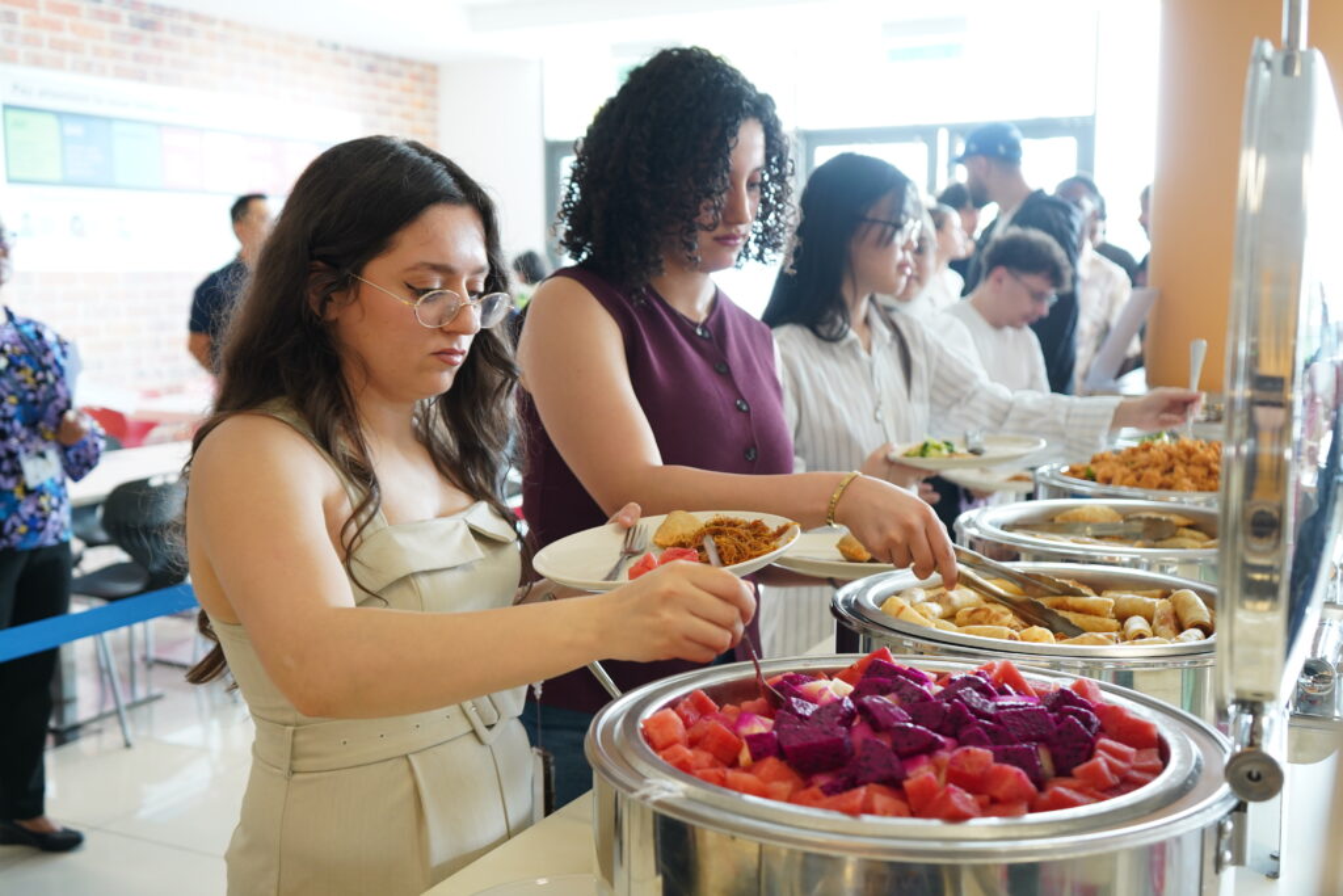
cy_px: 448
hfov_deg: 51.9
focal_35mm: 37
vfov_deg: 36.0
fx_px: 1380
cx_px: 672
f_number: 4
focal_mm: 37
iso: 1250
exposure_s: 1/125
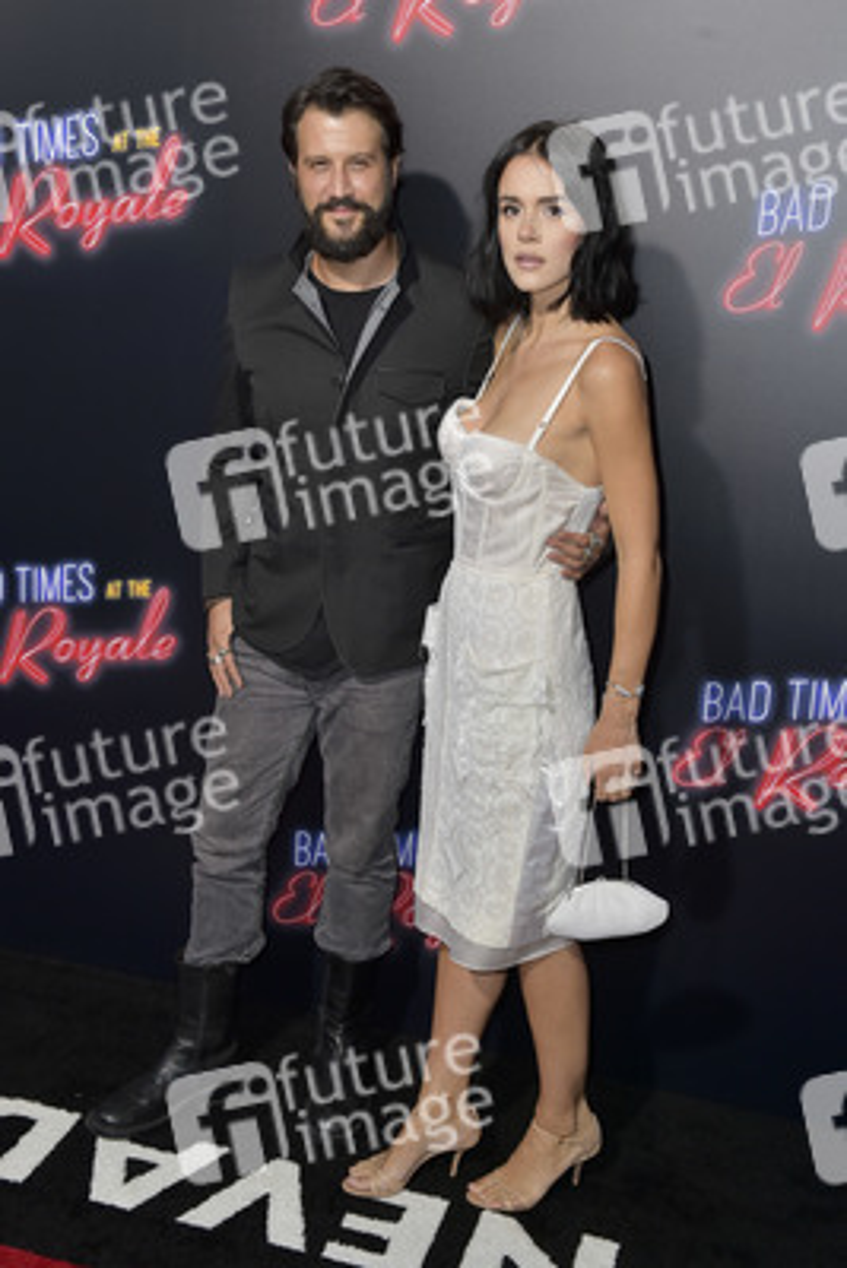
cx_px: 424
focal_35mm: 40
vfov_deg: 48.4
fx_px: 1410
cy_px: 634
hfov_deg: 33.4
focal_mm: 40
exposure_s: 1/250
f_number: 6.3
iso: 250
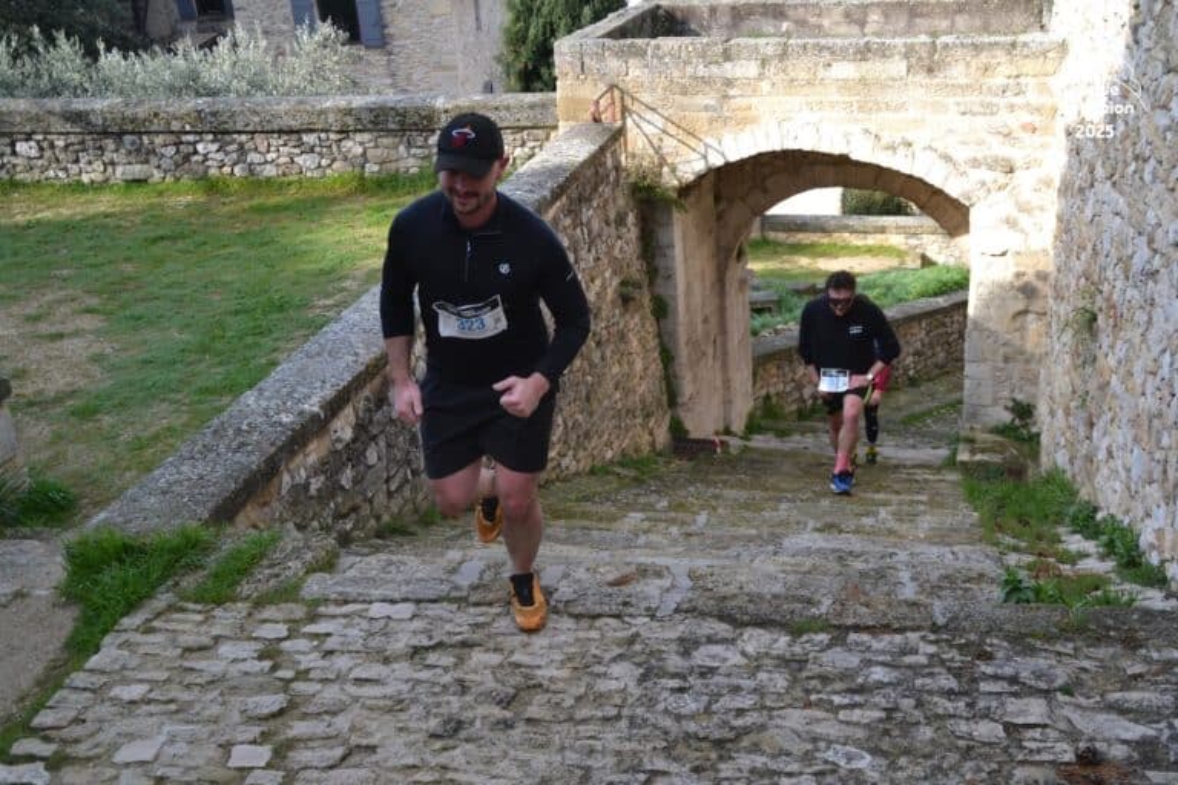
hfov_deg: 46.4
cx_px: 589
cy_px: 392
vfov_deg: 31.9
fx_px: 1374
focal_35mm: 42
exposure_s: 1/1000
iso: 400
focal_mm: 28
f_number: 4.5
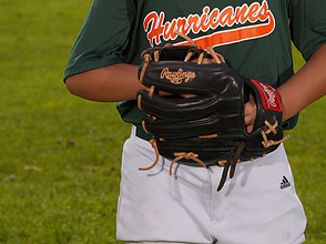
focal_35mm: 190
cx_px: 167
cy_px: -61
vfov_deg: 7.7
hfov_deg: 10.4
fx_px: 1788
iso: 80
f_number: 9
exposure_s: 1/160
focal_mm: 100
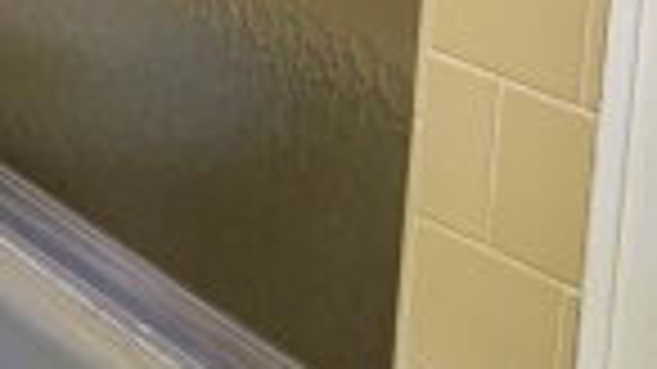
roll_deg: -1.3
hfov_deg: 16.4
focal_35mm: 115
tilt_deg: -6.0
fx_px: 2003
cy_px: -441
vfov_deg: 9.6
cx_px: -432
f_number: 1.78
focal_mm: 6.76
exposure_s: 1/106
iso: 200
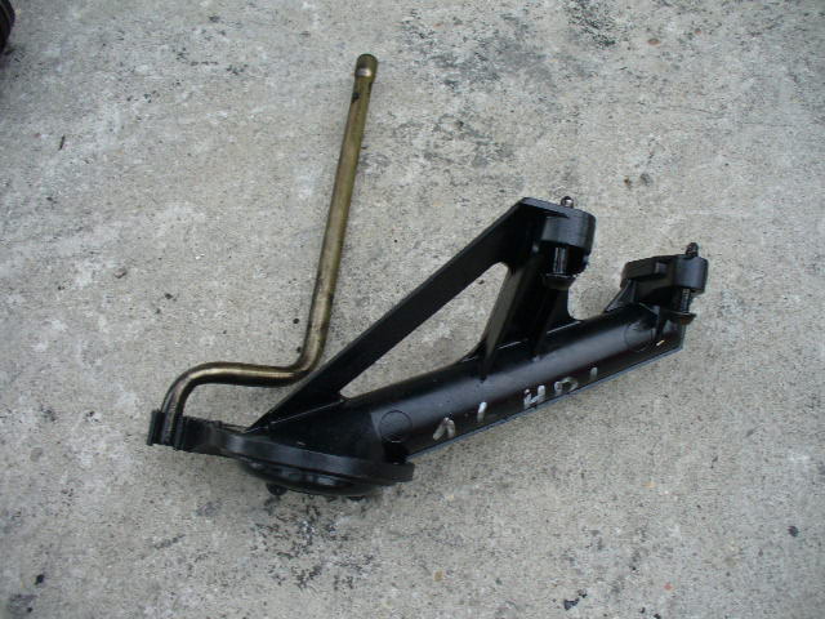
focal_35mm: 37
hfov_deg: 50.1
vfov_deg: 38.7
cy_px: 310
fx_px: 882
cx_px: 412
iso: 80
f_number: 2.8
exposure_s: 1/200
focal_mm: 6.1
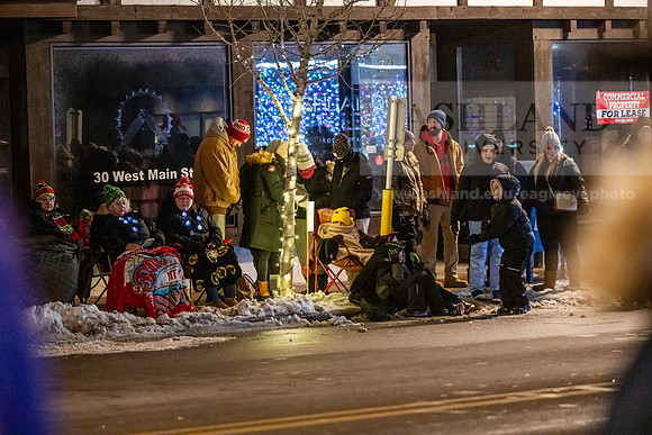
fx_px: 2174
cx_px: 326
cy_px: 218
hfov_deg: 17.1
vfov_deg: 11.4
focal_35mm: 120
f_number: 2.8
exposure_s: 1/200
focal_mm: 120
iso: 8000
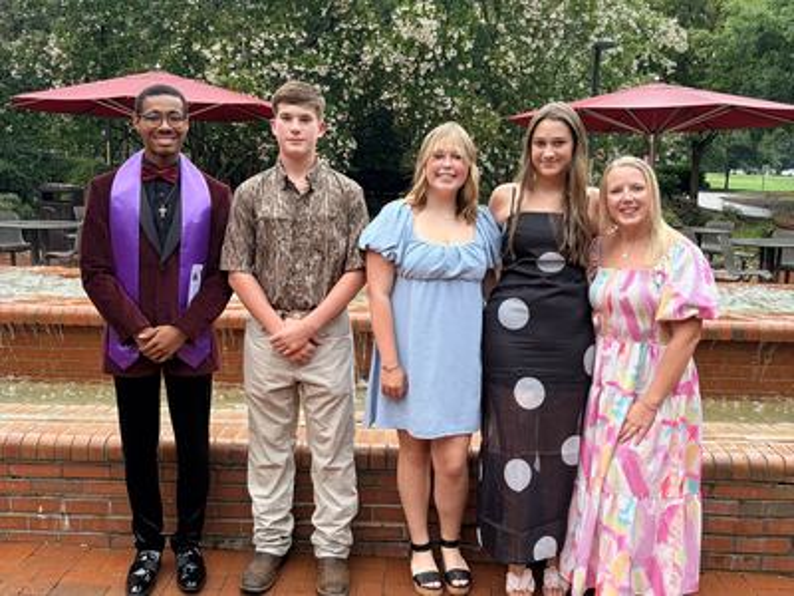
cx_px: 397
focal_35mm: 26
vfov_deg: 53.1
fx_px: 596
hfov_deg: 67.3
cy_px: 298
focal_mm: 5.96
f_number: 1.6
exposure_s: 1/121
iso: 100
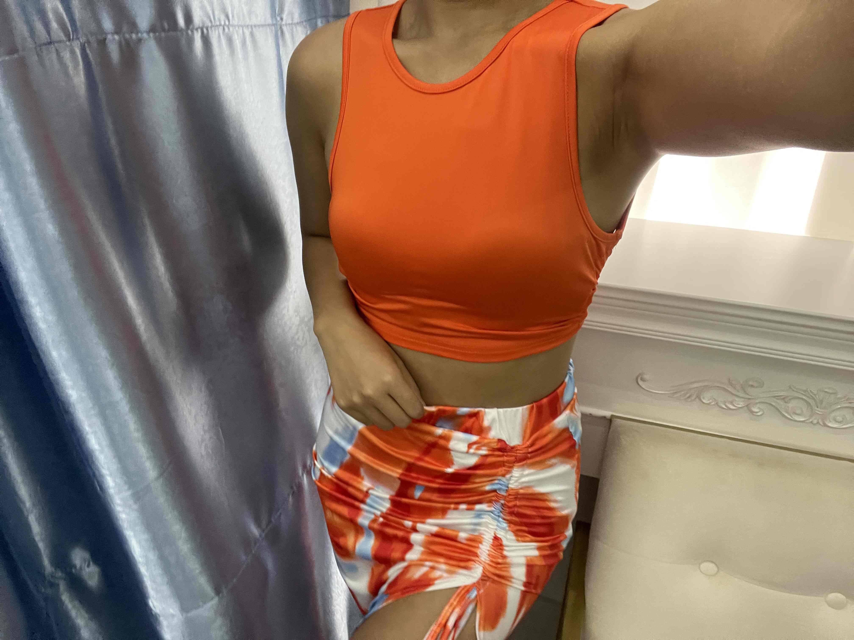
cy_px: 320
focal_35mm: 23
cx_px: 427
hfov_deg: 73.9
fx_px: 567
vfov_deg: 58.9
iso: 320
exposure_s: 1/50
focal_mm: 2.71
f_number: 2.2
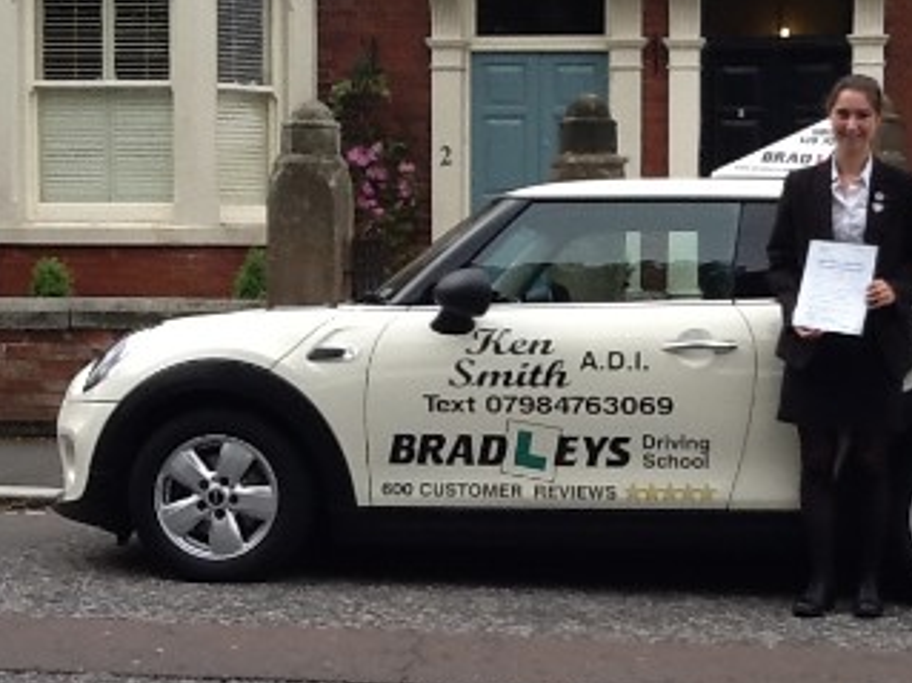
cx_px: 638
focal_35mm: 69
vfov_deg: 21.3
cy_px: 387
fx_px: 1817
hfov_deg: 27.9
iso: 40
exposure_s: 1/214
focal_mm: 2.03
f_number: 2.4
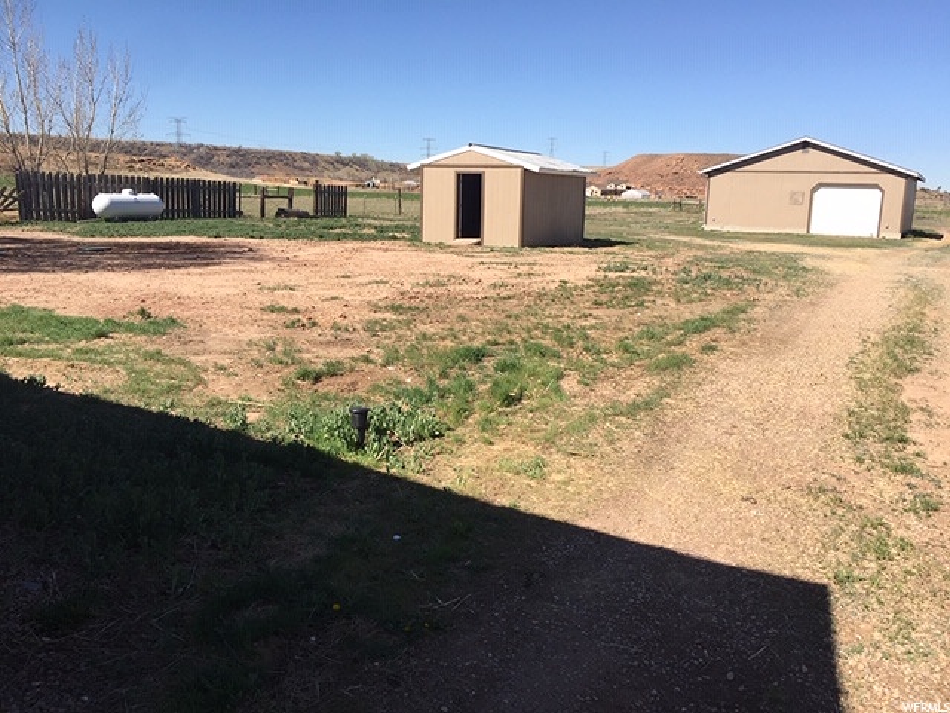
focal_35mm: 29
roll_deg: -1.8
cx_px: 475
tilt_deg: -9.5
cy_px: 356
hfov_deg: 61.7
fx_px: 796
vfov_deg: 48.2
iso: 32
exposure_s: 1/1799
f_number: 2.2
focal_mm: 4.15
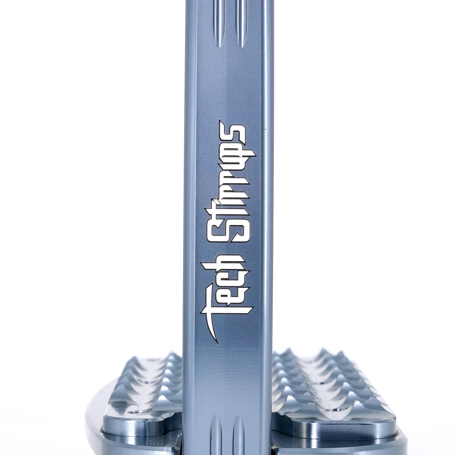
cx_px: 228
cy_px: 298
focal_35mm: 115
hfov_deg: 15.2
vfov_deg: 15.1
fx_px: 1710
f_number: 20
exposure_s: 1/30
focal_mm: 60
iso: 500
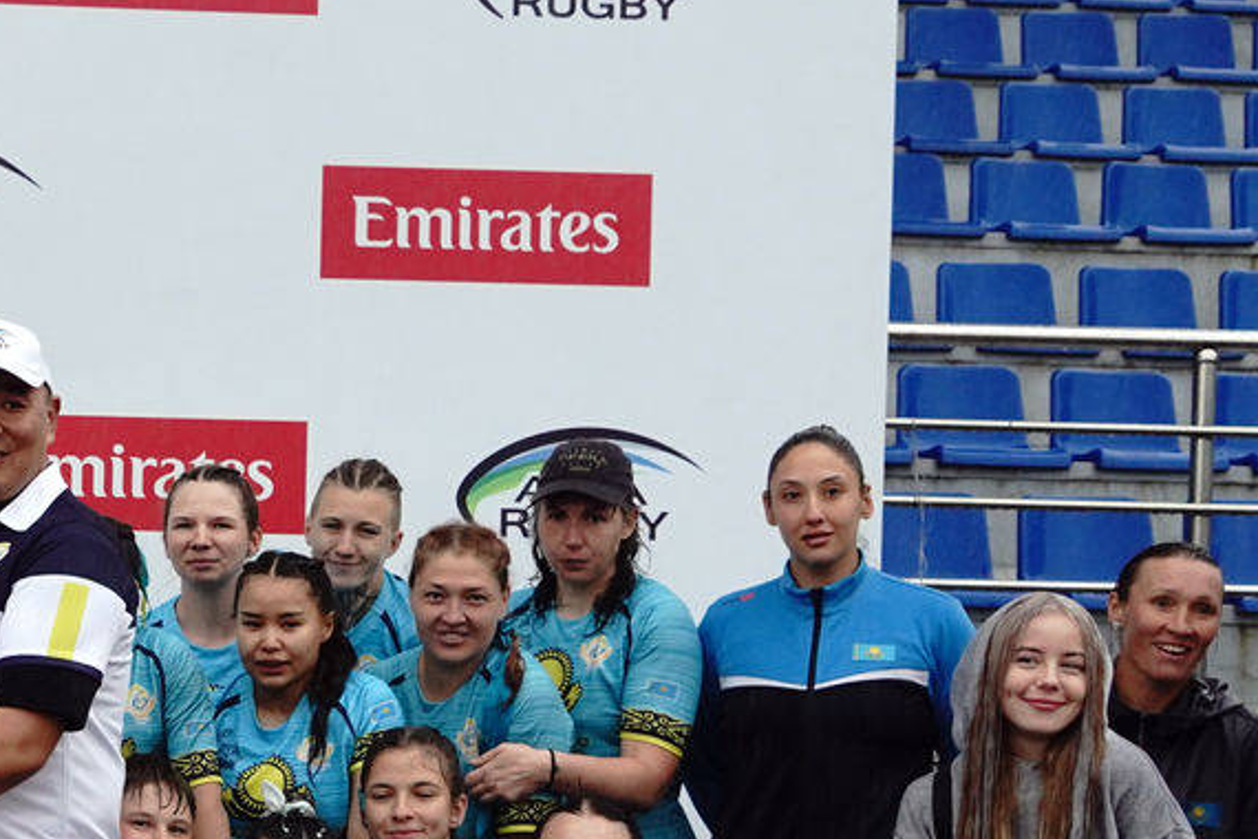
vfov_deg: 14.8
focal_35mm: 91
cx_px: -309
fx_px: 3180
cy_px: 813
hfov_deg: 20.7
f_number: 7.1
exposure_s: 1/200
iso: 2000
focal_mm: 32
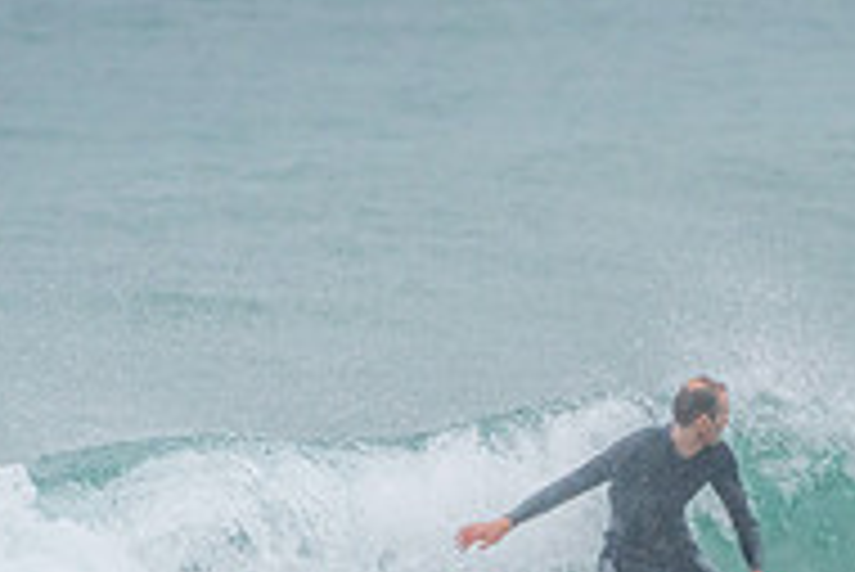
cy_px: 615
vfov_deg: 0.9
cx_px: 914
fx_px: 36198
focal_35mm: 1523
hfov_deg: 1.4
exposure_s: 1/320
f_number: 5.6
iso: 900
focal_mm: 500
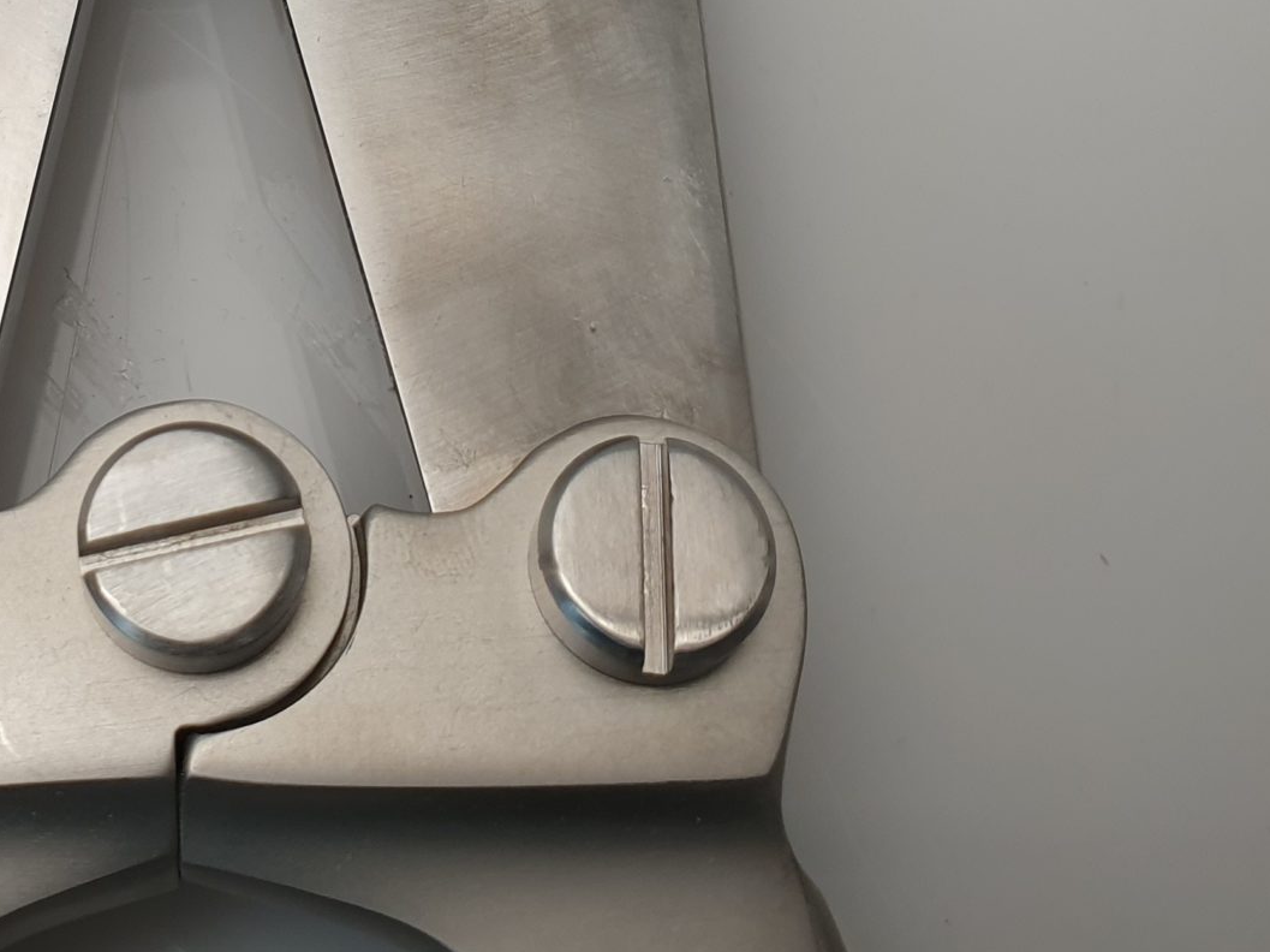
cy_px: 12
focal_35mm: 63
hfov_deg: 29.7
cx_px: 169
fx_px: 2311
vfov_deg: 22.4
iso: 50
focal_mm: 4.3
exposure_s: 1/50
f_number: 2.4
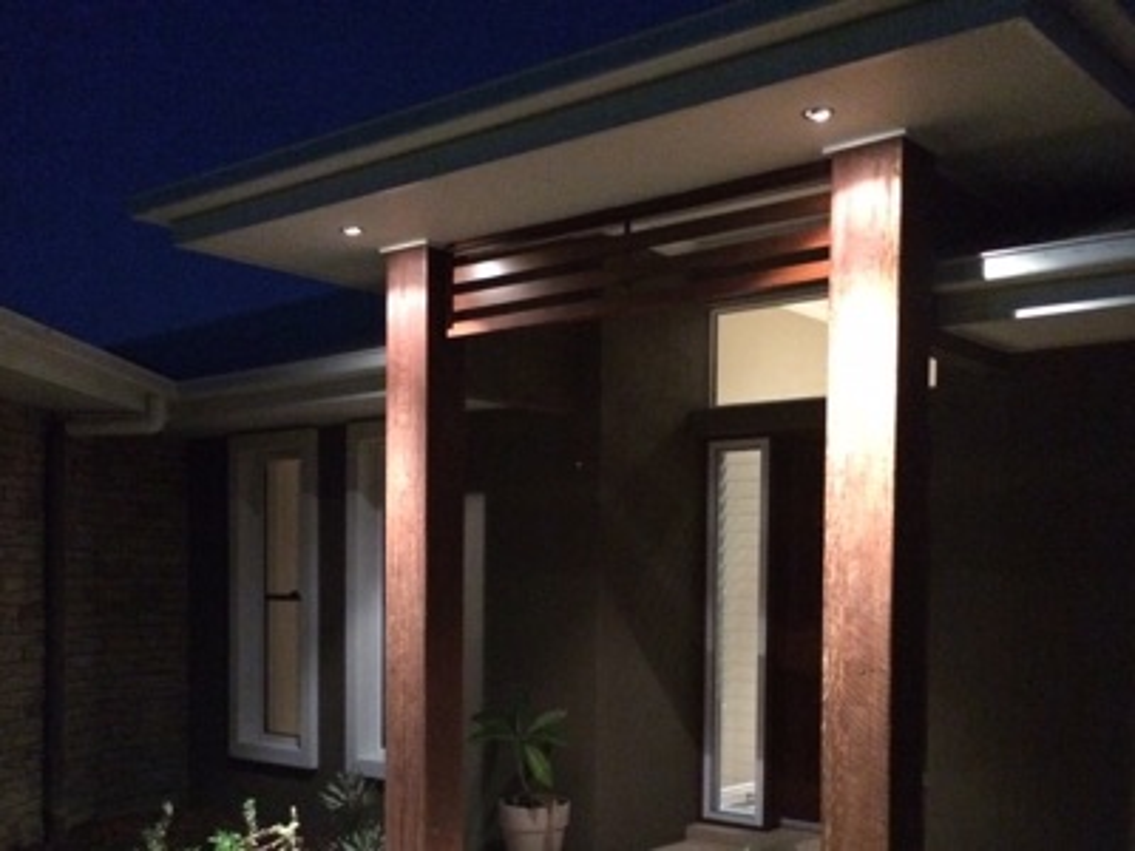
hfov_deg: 61.7
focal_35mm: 29
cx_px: 568
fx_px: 951
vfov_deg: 48.2
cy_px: 426
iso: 1000
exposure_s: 1/15
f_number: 2.2
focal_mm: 4.15
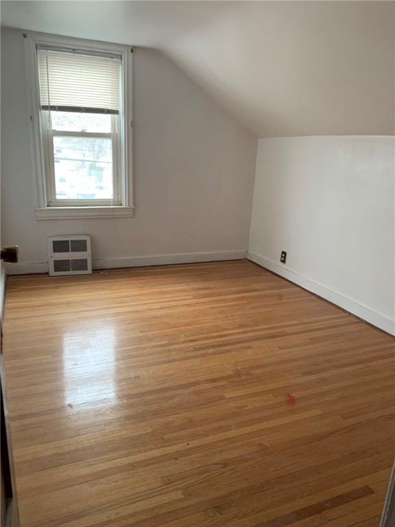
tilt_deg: -15.0
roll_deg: -2.5
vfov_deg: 67.3
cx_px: 198
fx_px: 396
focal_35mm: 26
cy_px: 264
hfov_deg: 53.1
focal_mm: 4.25
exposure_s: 1/60
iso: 125
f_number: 1.8
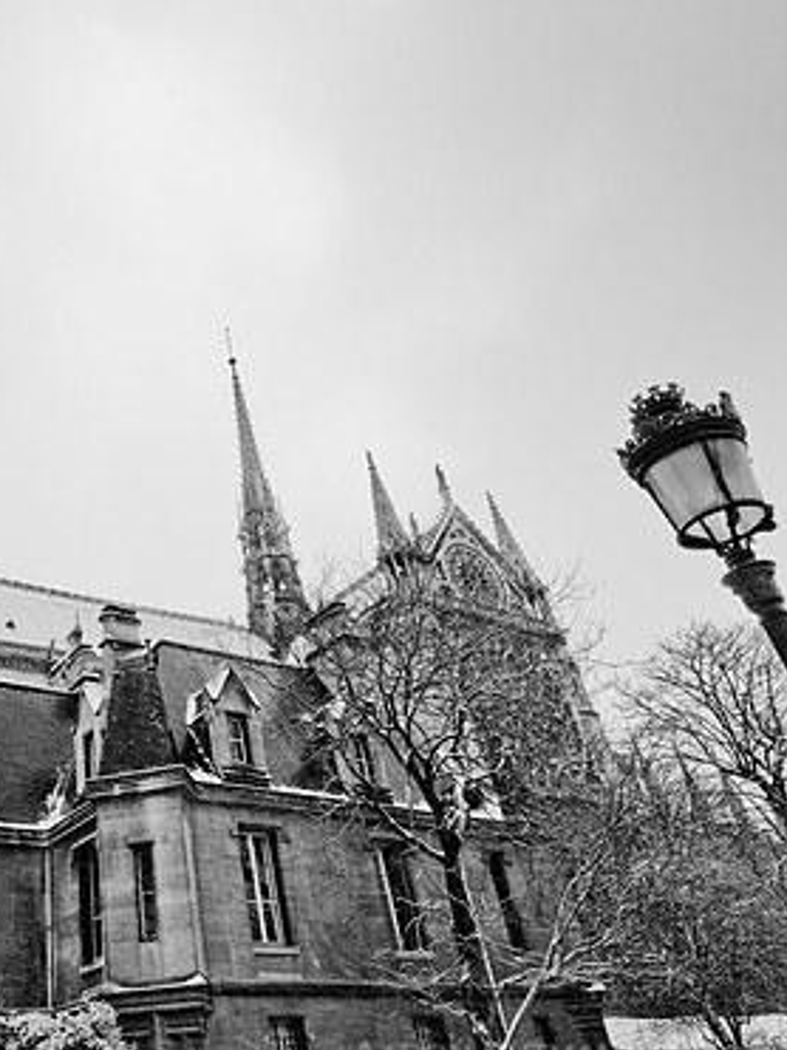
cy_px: 536
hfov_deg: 47.0
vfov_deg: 65.3
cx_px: 102
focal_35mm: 27
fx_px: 819
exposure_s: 1/125
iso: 200
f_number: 11
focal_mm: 12
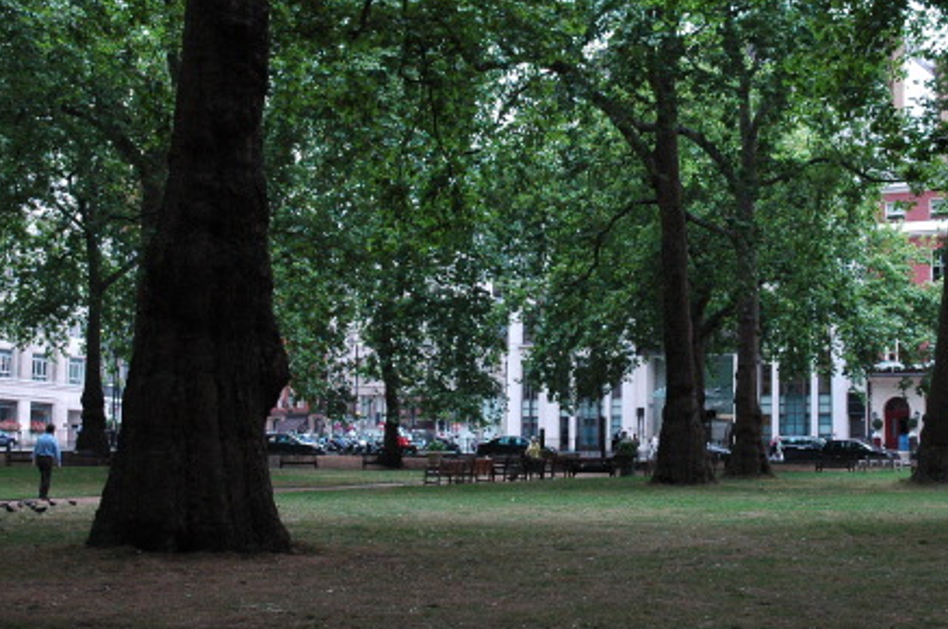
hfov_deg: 31.5
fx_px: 1676
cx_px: 584
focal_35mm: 64
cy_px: 331
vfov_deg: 21.3
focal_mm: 29
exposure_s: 1/125
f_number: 6.3
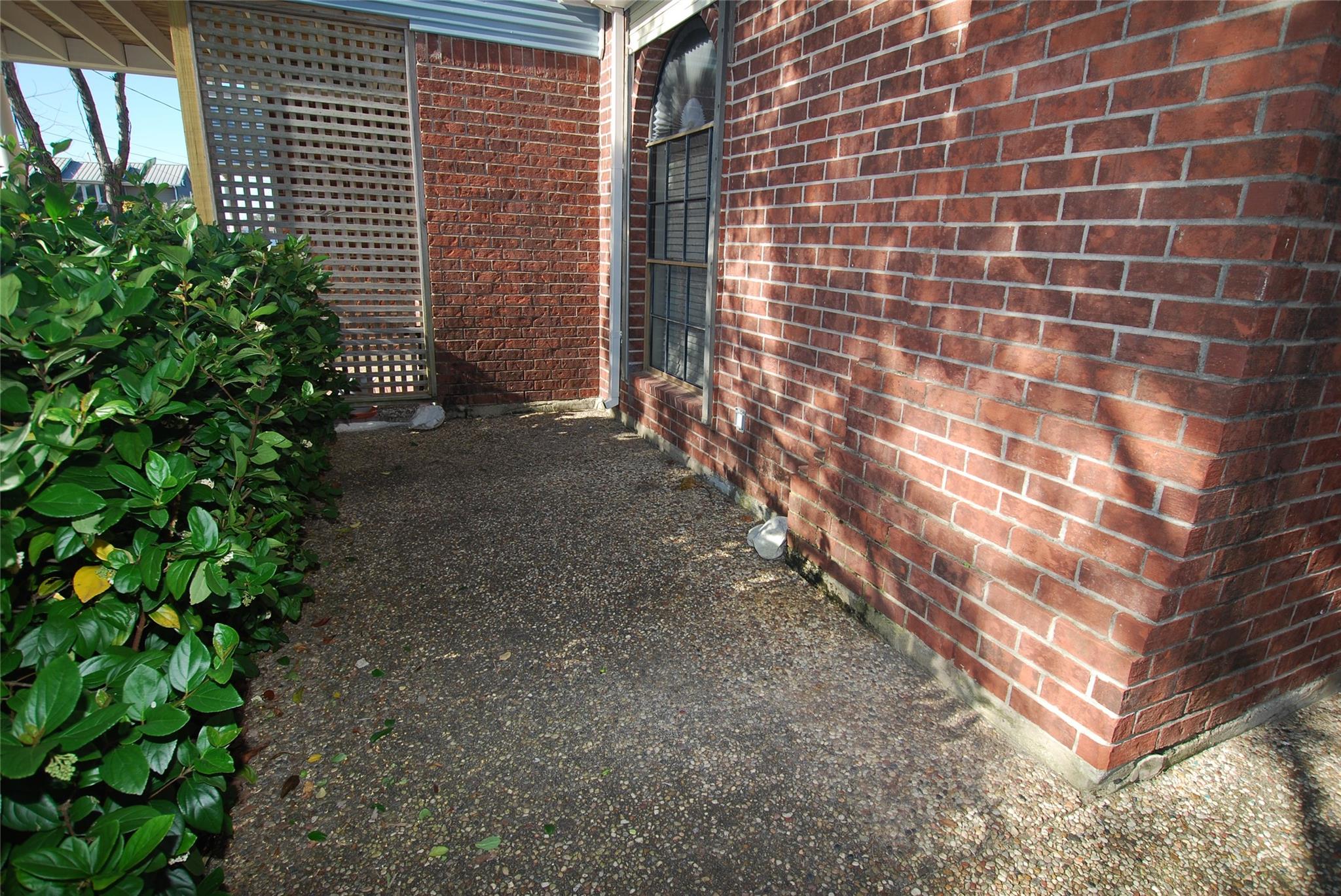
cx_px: 670
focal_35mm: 18
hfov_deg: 89.9
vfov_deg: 67.5
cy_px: 448
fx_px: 671
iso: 100
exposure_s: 1/125
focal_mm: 12
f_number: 5.6
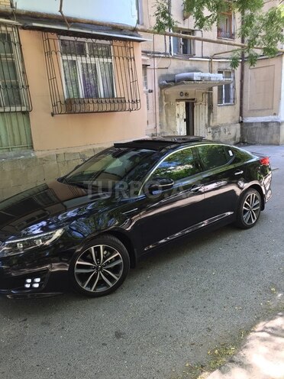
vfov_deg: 61.7
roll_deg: +2.8
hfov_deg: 48.2
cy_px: 190
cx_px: 142
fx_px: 317
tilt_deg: -12.8
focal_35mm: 29
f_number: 2.2
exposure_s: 1/100
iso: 50
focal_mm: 4.15
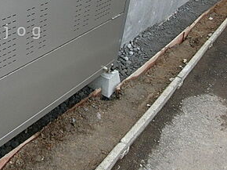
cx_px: 1
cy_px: 31
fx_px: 275
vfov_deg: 33.2
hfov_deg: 39.6
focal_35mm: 42
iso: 320
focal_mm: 4.06
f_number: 2.7
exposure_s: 1/1000
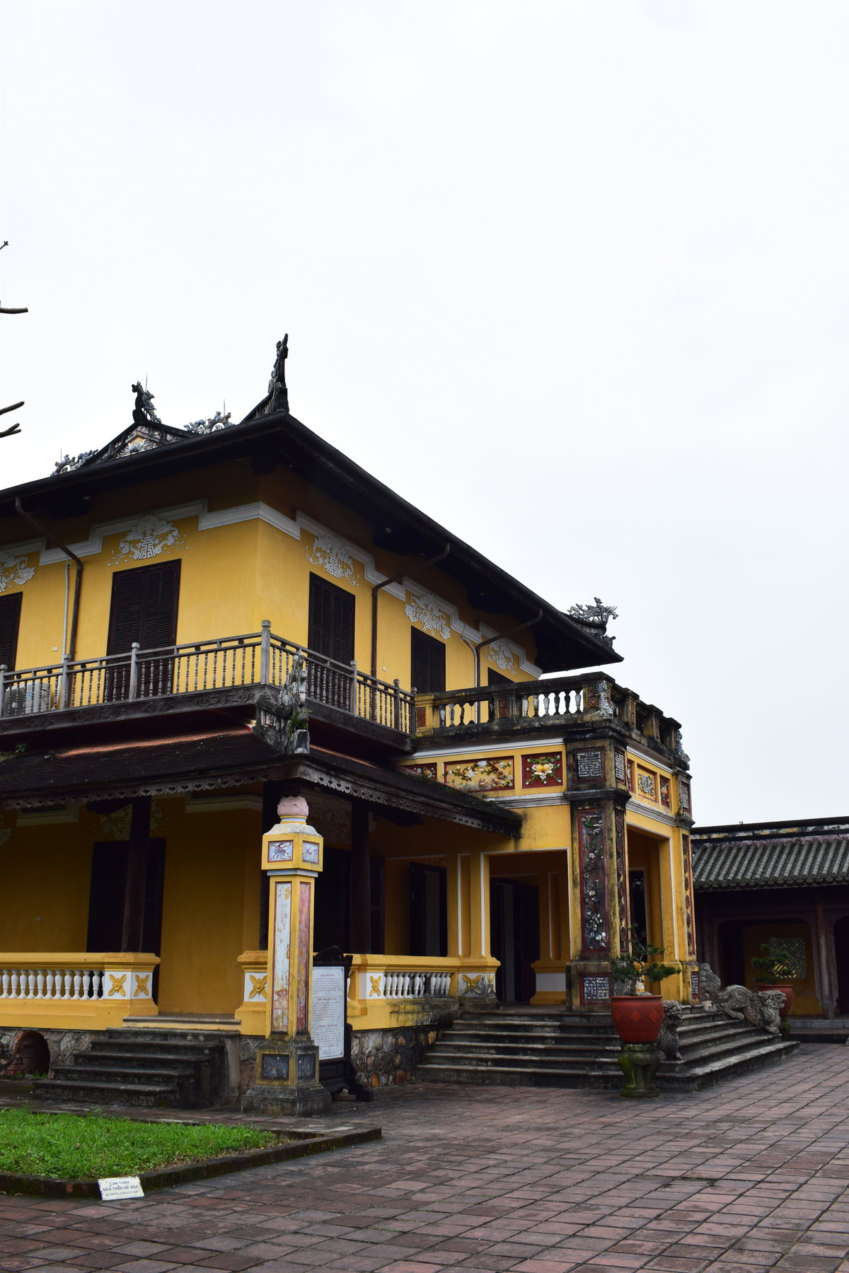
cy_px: 636
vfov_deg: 57.2
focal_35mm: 33
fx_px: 1167
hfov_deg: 40.0
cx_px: 424
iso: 360
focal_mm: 22
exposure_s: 1/500
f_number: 11
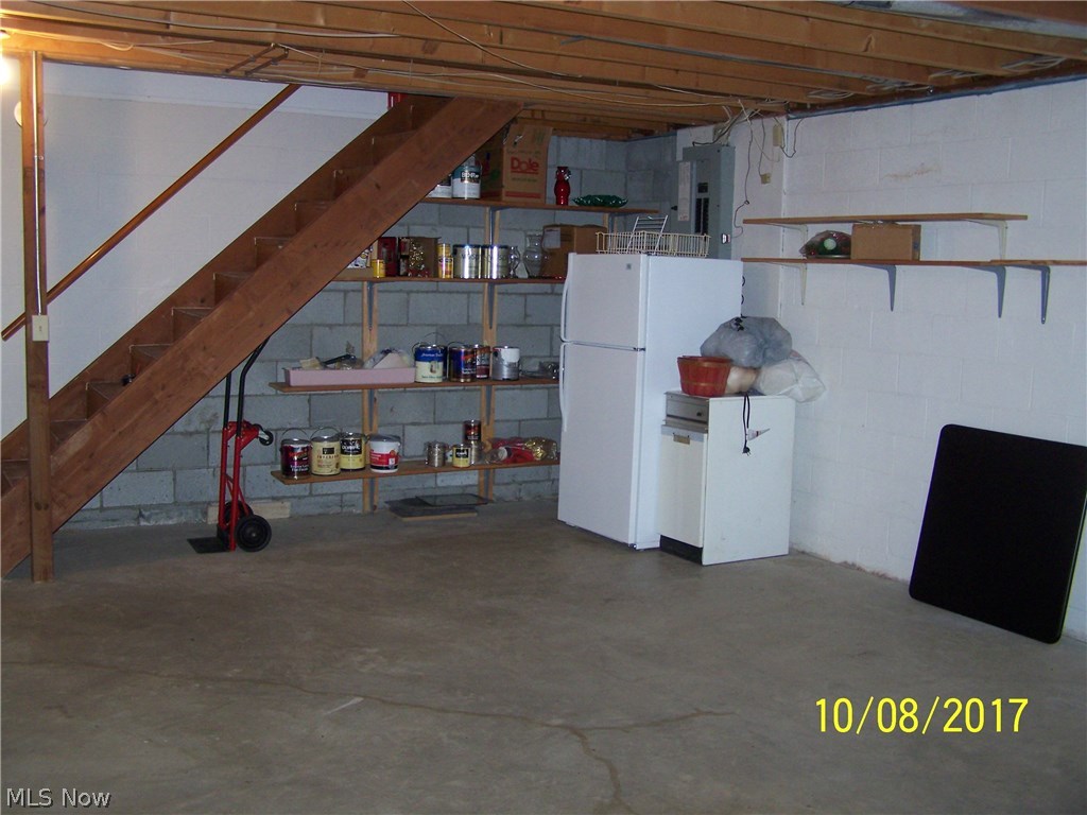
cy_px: 408
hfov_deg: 49.0
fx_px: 1193
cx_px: 544
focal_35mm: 38
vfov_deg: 37.7
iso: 160
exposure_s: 1/60
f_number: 2.8
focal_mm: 6.3
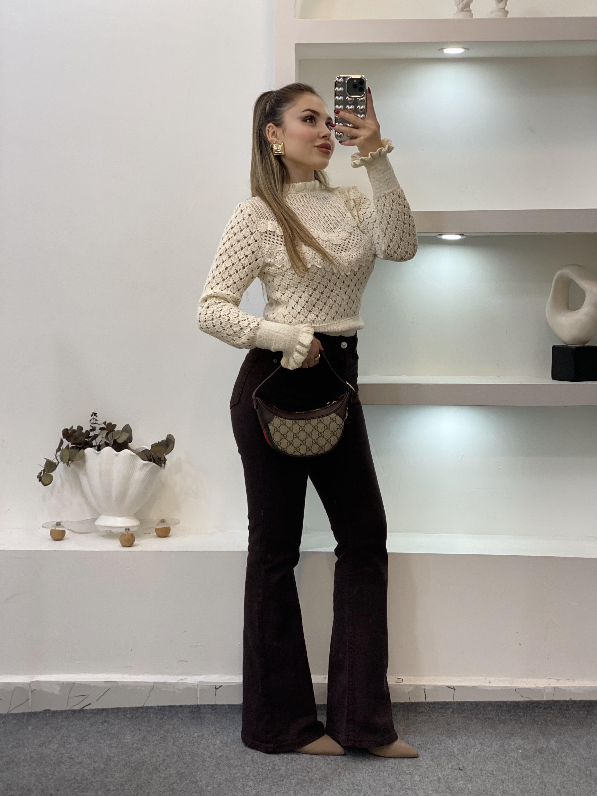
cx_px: 298
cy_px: 398
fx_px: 1196
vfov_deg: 36.8
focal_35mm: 52
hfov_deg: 28.0
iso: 80
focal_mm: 6
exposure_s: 1/100
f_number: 2
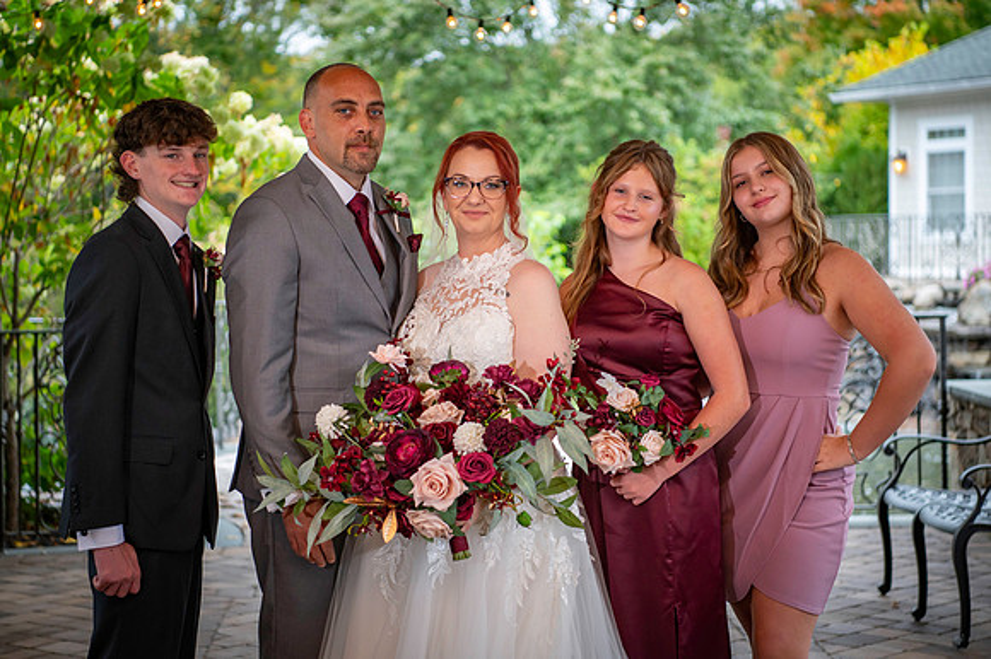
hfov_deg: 26.3
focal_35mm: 77
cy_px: 296
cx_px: 521
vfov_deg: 17.6
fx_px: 2124
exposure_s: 1/640
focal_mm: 70
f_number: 2.8
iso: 800
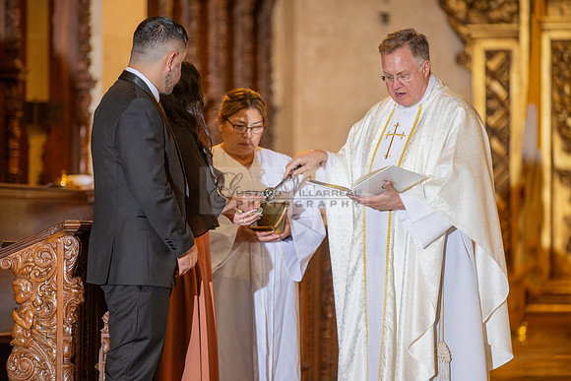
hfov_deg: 10.3
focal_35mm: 200
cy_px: 190
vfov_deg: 6.9
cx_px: 286
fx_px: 3173
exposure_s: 1/200
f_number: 2.8
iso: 1000
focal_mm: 200
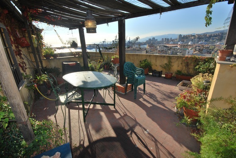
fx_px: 98
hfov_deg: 100.3
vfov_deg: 77.5
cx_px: 118
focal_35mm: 15
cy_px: 79
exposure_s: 1/200
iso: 100
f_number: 10
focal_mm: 10
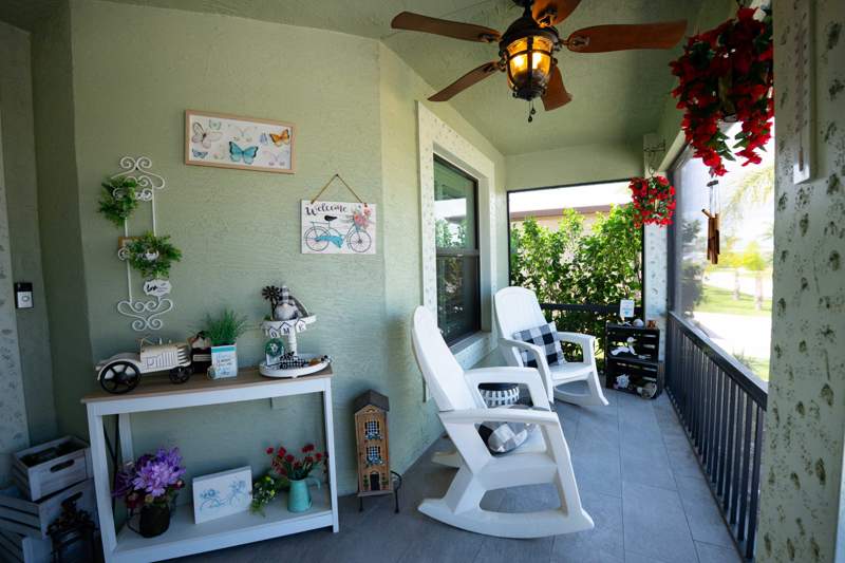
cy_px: 282
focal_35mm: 15
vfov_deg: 77.3
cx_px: 422
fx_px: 352
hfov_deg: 100.4
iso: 50
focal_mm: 10
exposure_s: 1/125
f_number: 4
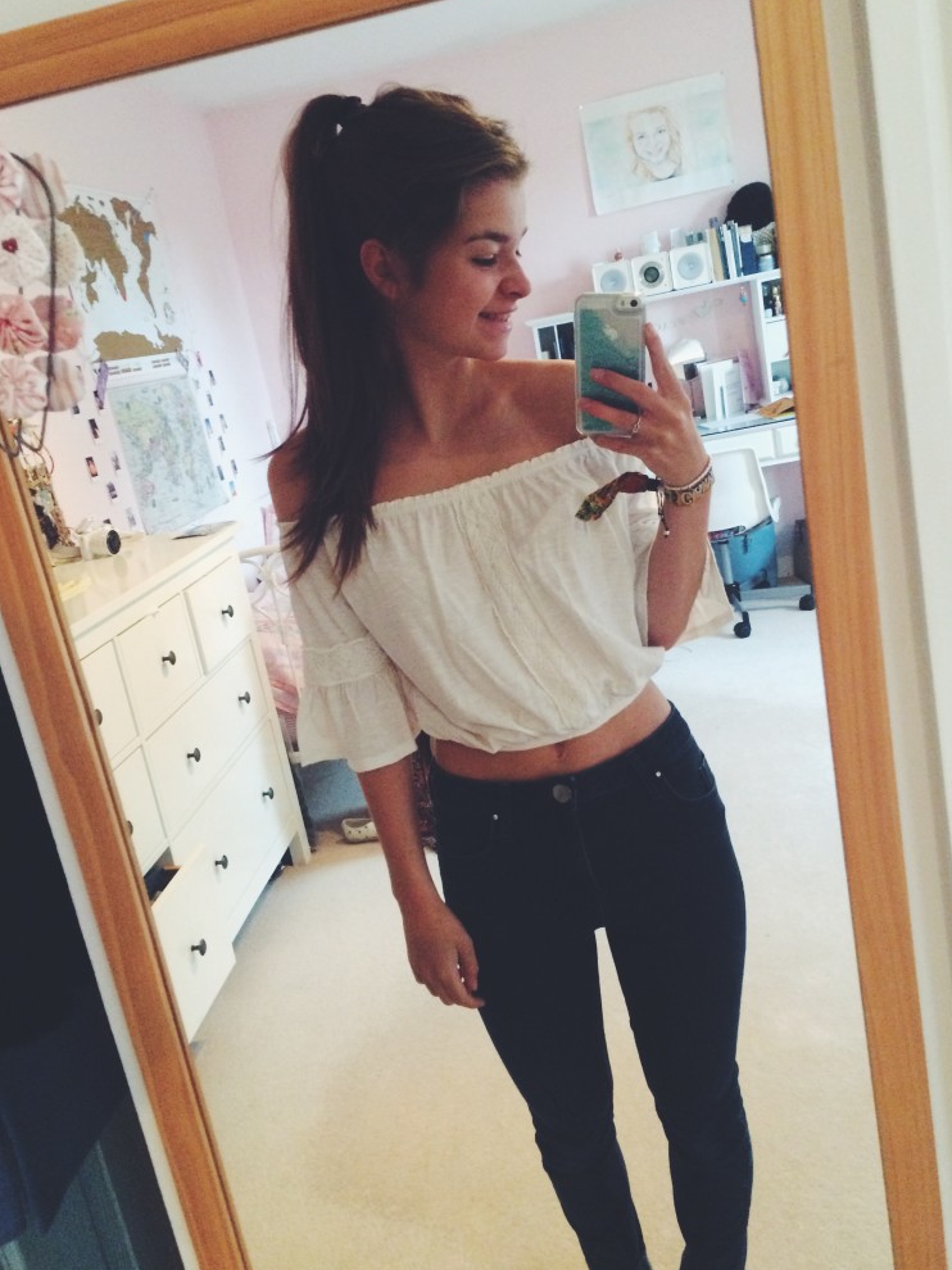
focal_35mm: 30
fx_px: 1101
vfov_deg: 60.0
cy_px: 626
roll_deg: +12.1
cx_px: 472
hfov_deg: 46.8
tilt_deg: -12.7
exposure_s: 1/30
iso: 320
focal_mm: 4.15
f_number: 2.2
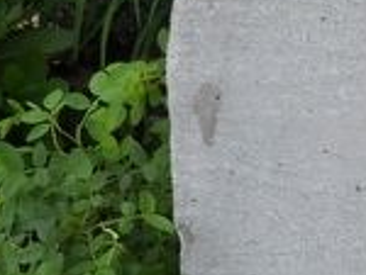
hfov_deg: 13.2
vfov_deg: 11.5
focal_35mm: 128
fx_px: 1356
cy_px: 265
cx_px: 747
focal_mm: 4.3
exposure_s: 1/640
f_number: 2.8
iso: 100
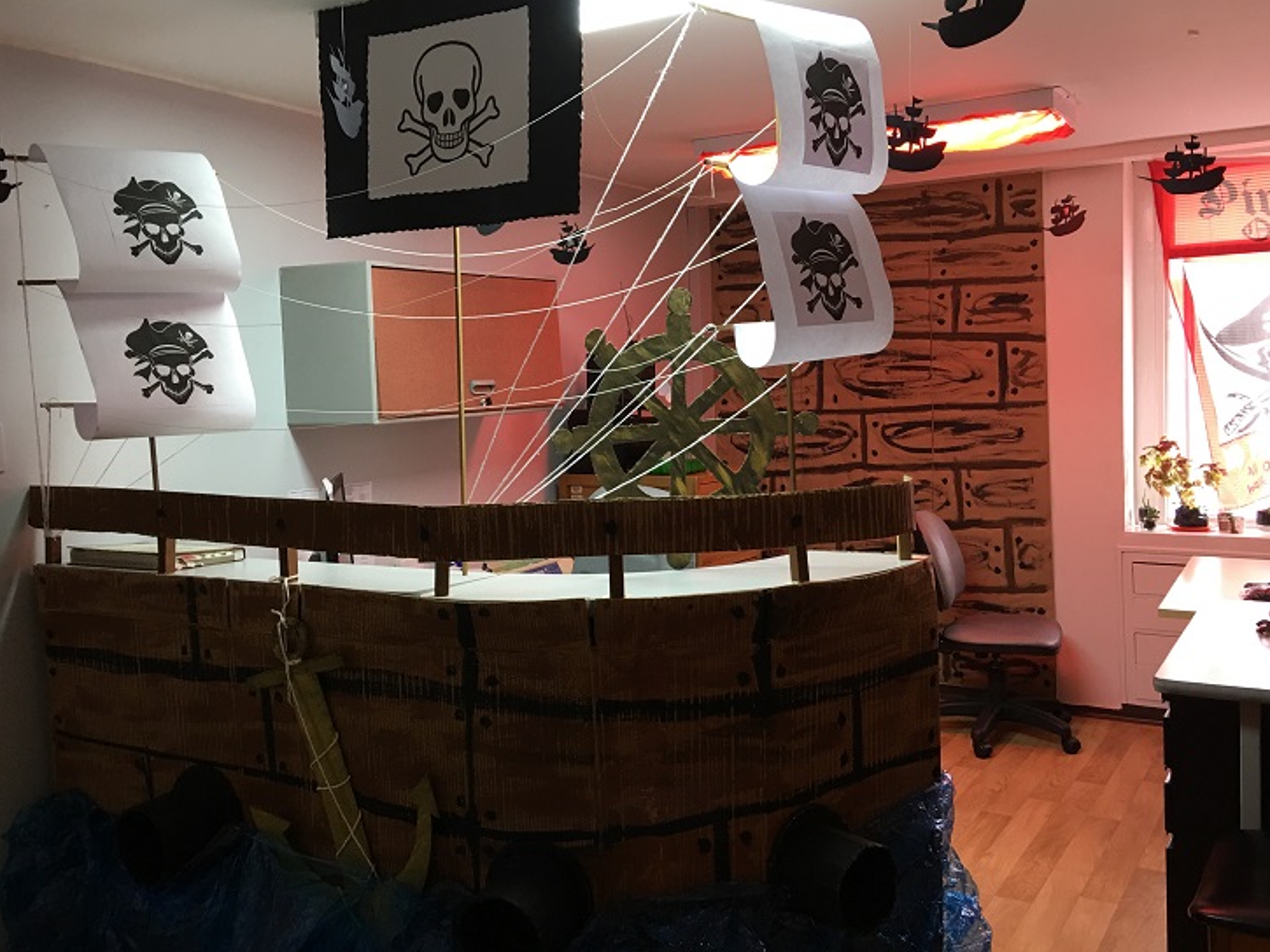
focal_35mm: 32
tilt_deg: -0.9
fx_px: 1174
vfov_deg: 44.1
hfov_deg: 56.8
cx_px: 662
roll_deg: +0.9
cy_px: 429
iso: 50
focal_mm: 4.15
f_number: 2.2
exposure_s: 1/15
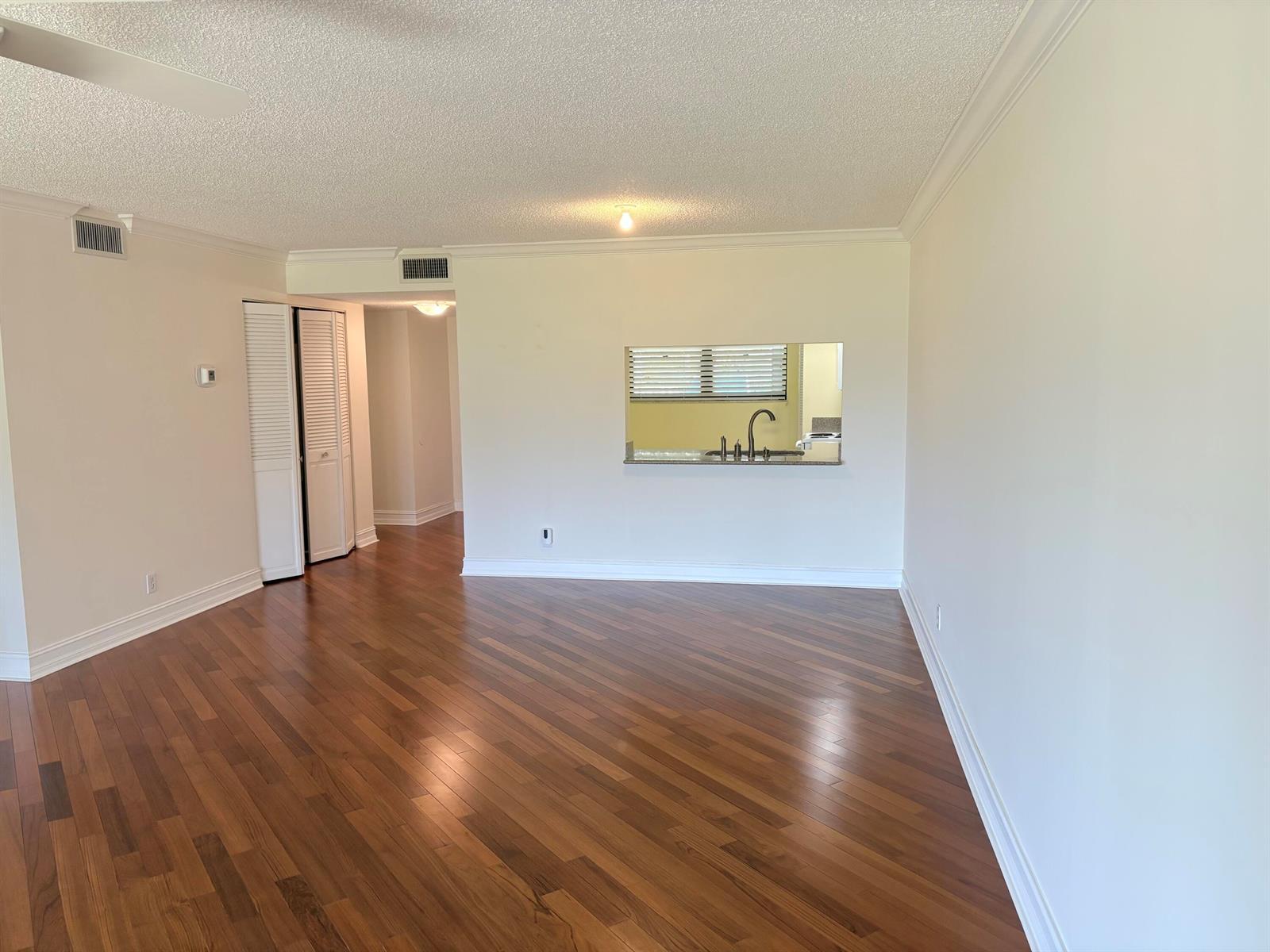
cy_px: 476
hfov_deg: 67.3
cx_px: 635
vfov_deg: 53.1
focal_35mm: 26
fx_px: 954
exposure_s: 1/120
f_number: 1.6
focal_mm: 5.96
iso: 125
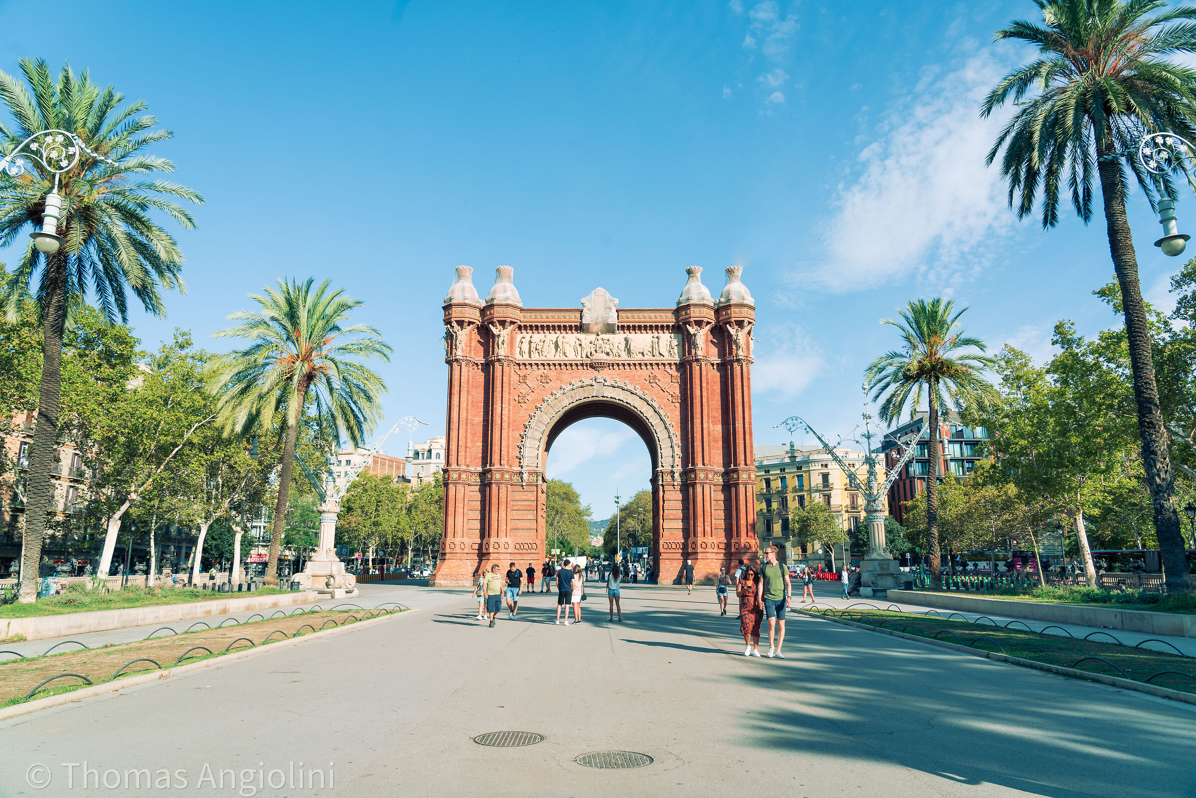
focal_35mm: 24
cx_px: 598
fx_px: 797
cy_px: 399
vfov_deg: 53.1
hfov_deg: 73.7
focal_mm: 24
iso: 100
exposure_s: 1/160
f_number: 8
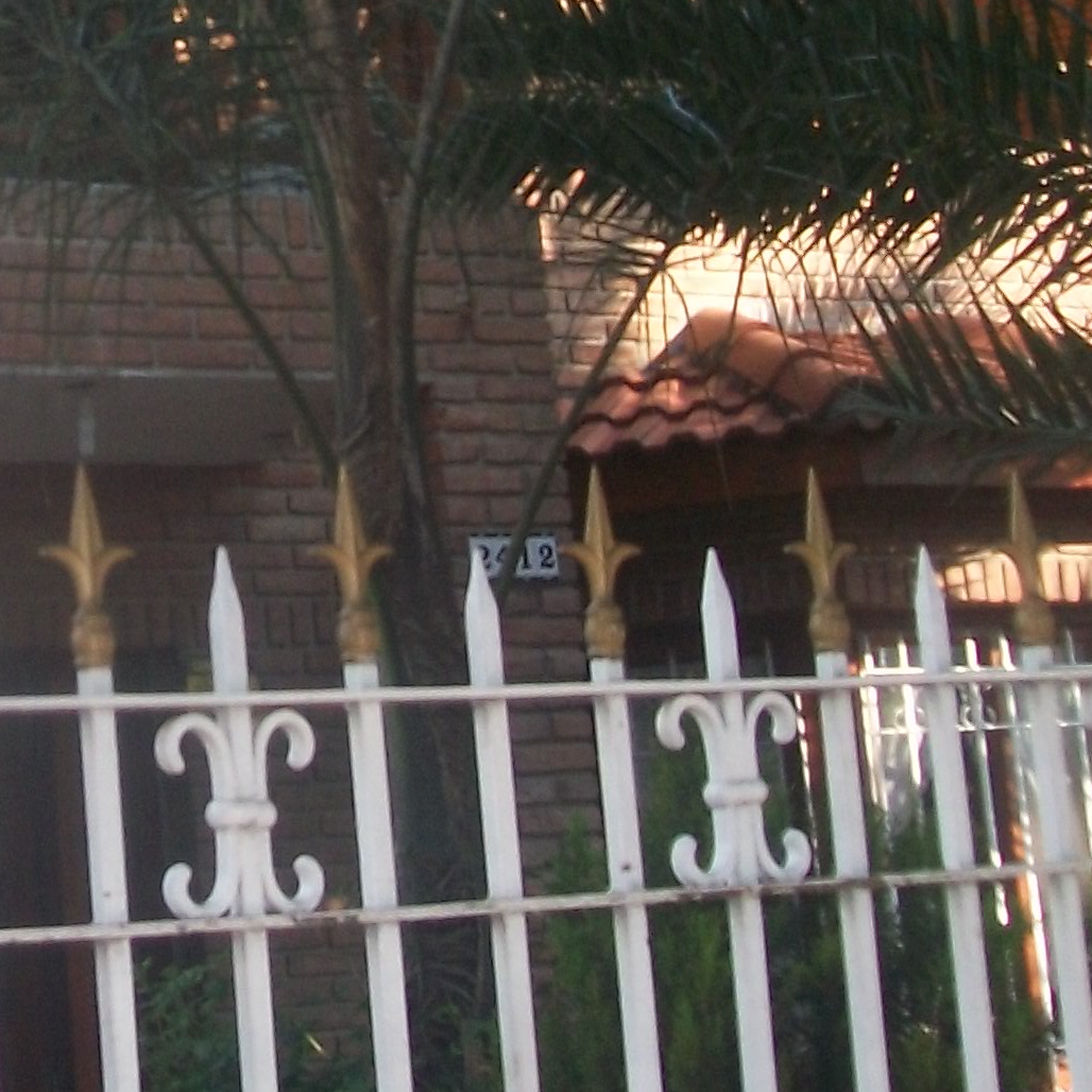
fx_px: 3605
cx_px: -406
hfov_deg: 16.1
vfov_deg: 16.8
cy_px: -7
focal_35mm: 101
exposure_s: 1/250
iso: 80
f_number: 2.7
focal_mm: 6
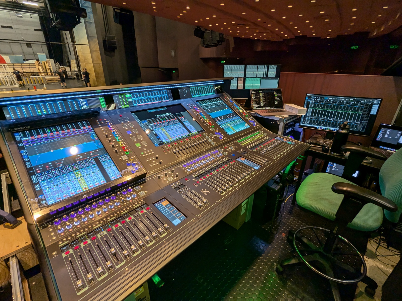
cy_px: 150
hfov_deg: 94.5
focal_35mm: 16
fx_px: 186
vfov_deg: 78.1
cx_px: 201
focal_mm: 2.35
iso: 82
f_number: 2.2
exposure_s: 1/50
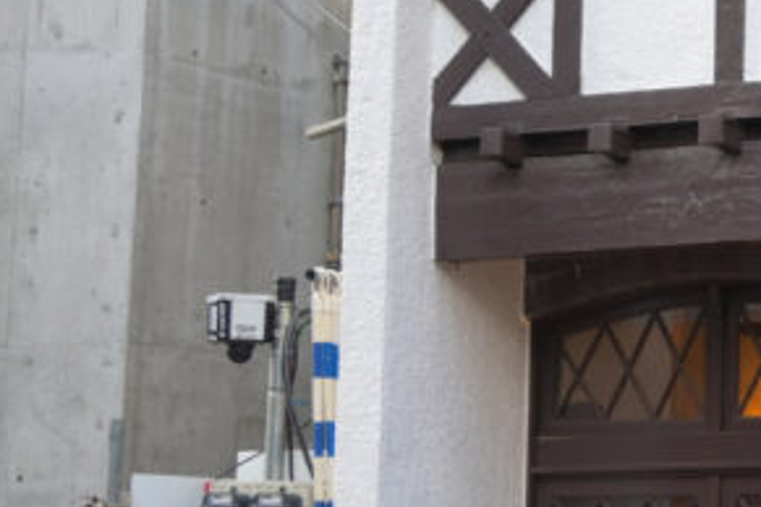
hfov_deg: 15.7
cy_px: 294
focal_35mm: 119
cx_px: 1179
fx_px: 2508
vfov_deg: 11.5
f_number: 4
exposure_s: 1/40
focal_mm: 22.5
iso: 140
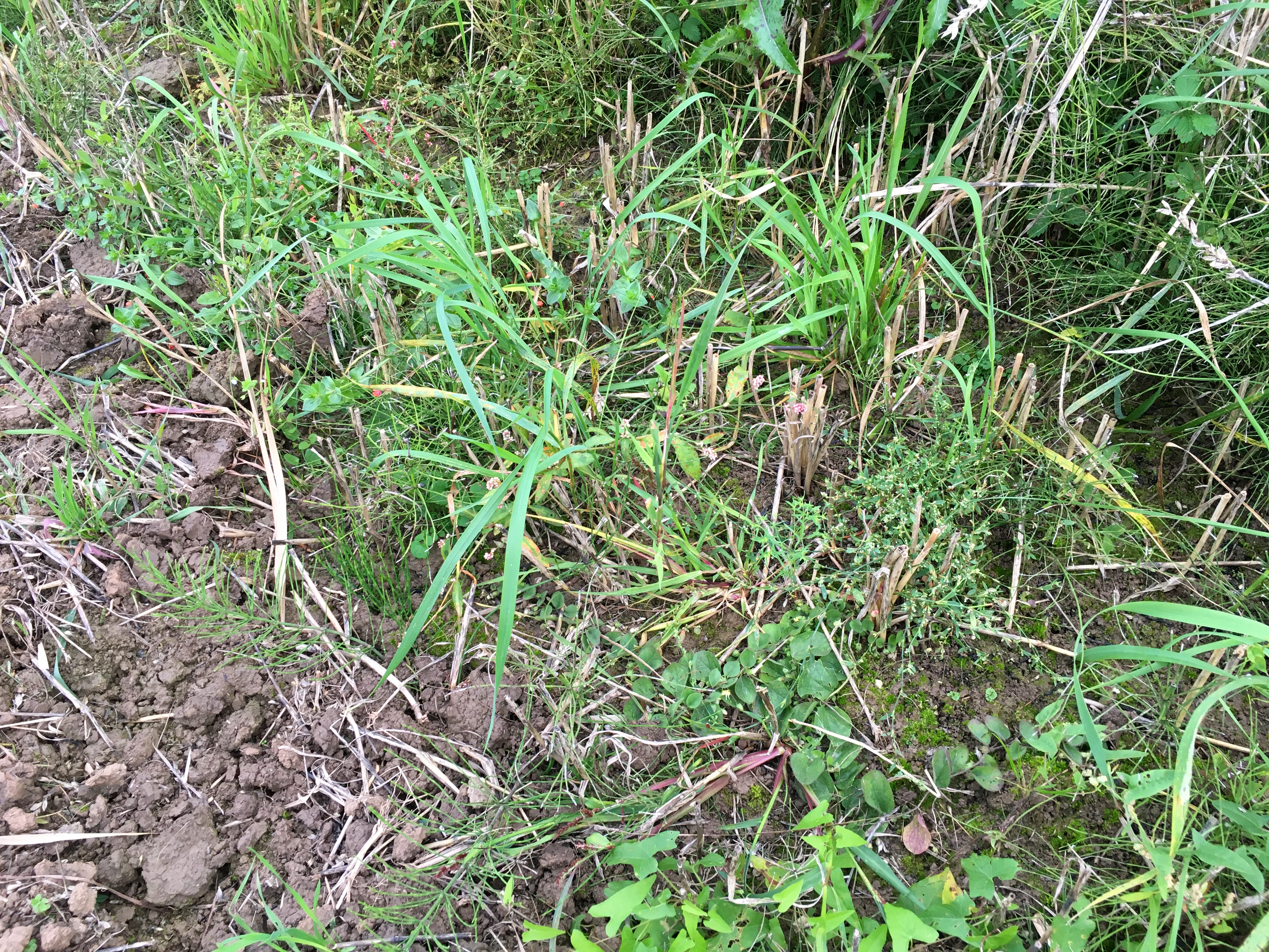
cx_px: 634
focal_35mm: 29
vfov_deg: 48.2
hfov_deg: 61.7
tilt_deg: -46.5
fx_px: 1063
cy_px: 476
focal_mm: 4.2
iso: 32
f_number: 2.2
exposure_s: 1/33
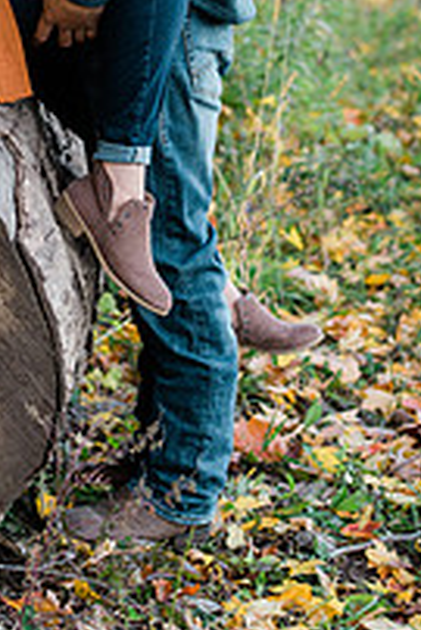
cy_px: -59
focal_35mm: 129
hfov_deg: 10.6
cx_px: 112
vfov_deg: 15.5
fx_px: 2259
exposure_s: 1/200
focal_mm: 58
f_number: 2.8
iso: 320
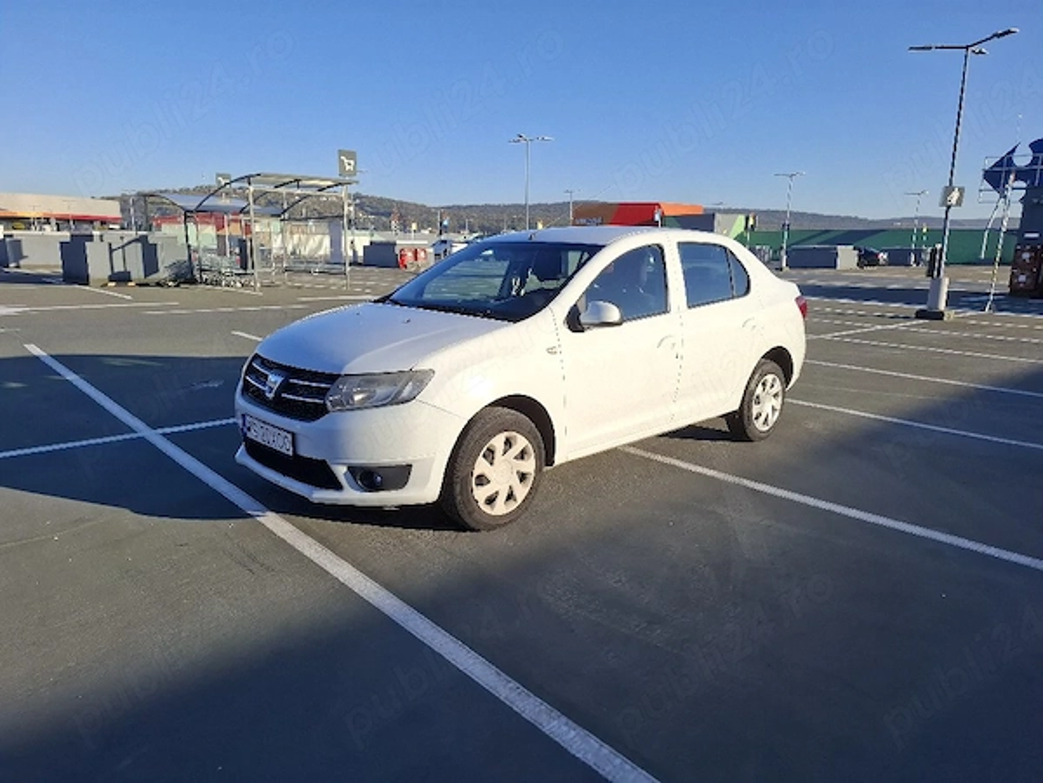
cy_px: 392
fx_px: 693
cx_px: 522
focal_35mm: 23
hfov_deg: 73.9
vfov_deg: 58.9
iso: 50
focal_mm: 5.54
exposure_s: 1/2000
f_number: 1.8
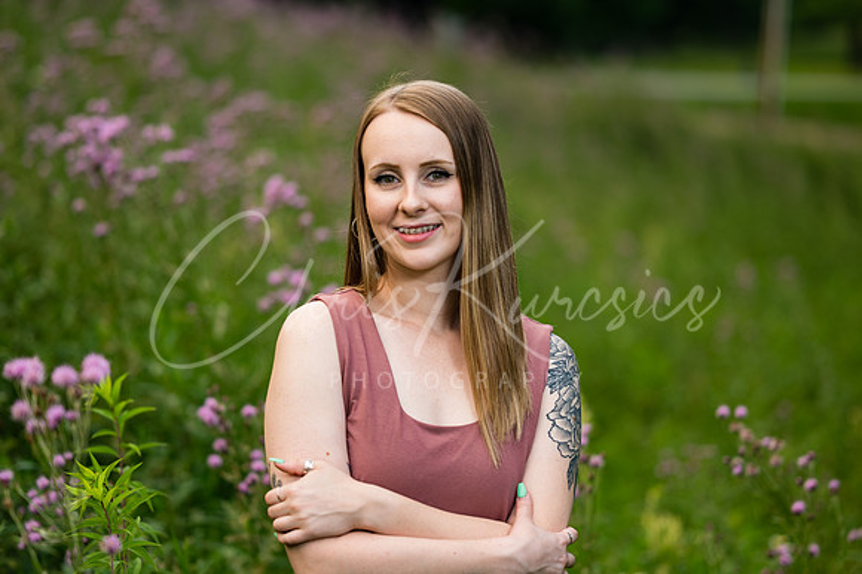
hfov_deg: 21.4
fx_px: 2279
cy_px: 285
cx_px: 411
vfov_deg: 14.3
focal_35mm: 95
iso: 50
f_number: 1.8
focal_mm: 85
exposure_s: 1/100
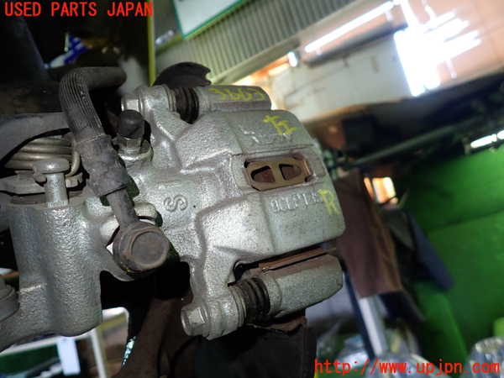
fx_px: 364
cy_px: 189
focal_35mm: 25
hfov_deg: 69.4
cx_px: 252
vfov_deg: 54.9
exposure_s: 1/40
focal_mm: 4.5
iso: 200
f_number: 2
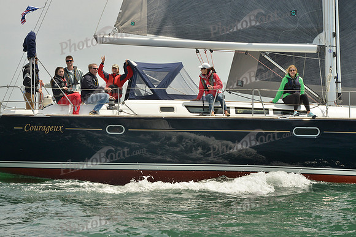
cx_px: 178
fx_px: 989
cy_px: 118
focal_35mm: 100
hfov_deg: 20.4
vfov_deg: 13.7
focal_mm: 100
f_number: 13
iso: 560
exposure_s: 1/1250
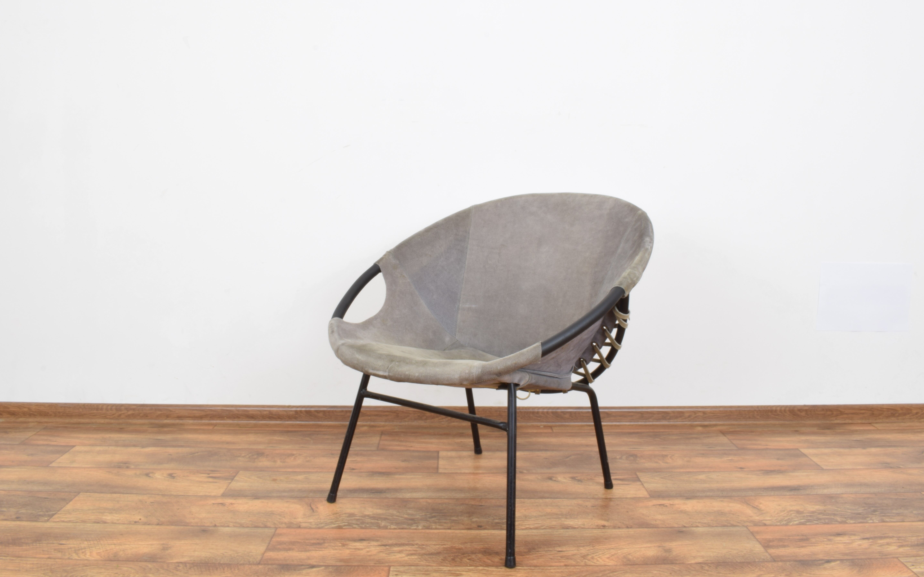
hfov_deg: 59.6
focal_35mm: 32
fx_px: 806
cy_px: 286
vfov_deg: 39.4
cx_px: 474
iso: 100
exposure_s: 5
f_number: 22
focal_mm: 20
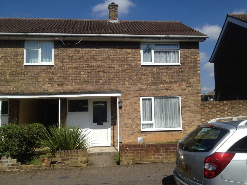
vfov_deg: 40.7
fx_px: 250
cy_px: 92
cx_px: 124
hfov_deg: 52.6
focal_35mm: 35
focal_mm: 4.28
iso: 50
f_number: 2.4
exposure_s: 1/2404
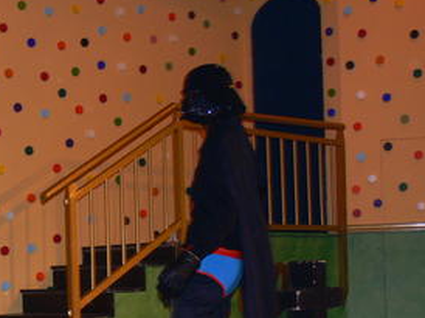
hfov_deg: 23.9
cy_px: 264
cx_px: 101
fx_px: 994
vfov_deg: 18.0
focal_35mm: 81
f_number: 3.2
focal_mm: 9.9
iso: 100
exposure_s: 1/30
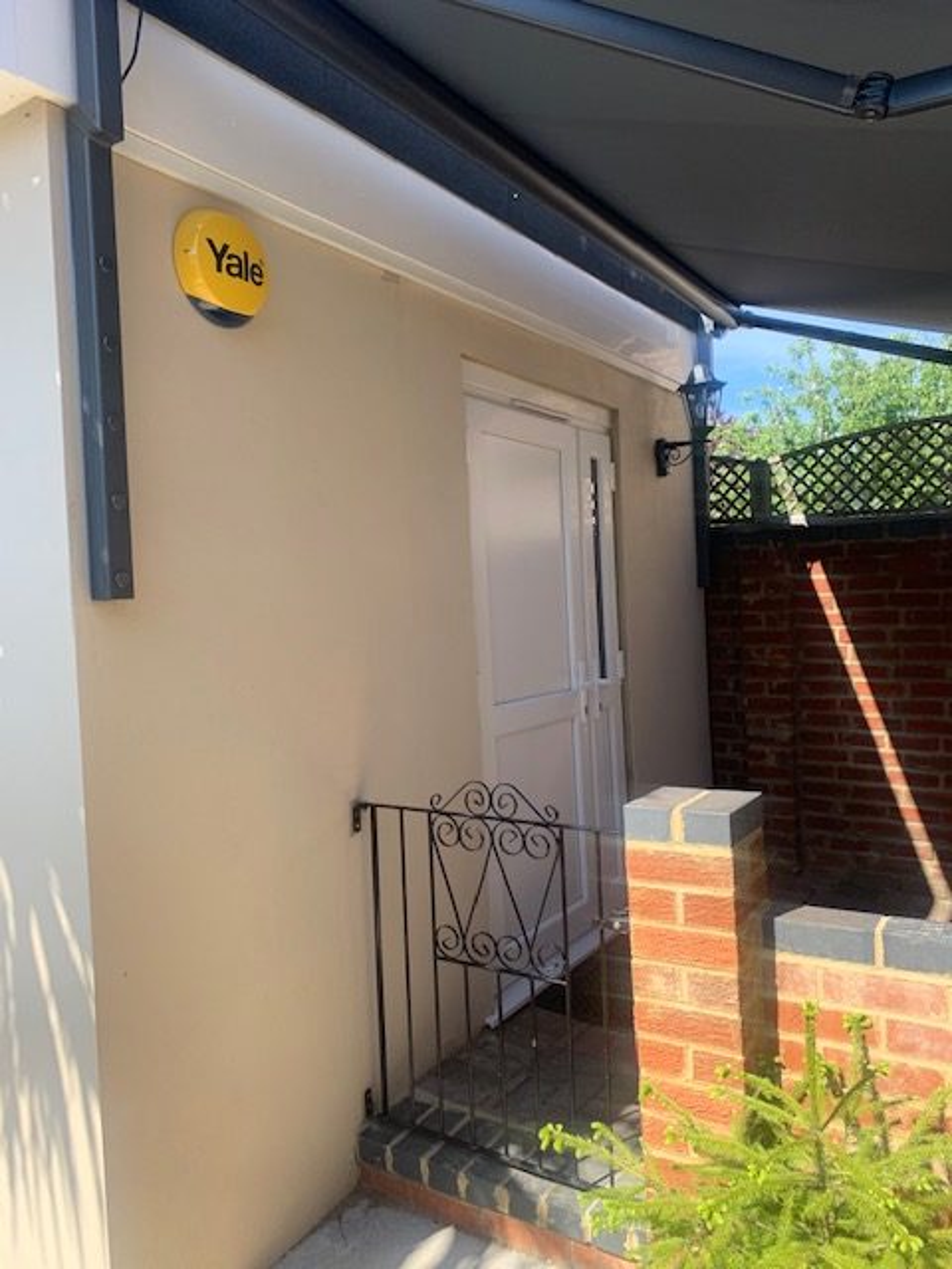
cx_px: 476
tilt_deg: -0.6
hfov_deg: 53.1
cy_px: 634
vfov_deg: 67.3
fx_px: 953
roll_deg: +2.6
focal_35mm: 26
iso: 25
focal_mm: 4.25
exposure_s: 1/495
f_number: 1.8
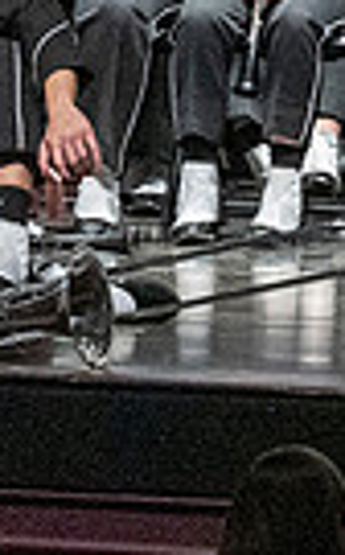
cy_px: 160
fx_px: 12376
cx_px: -743
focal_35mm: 820
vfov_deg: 2.6
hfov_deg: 1.6
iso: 4000
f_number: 4
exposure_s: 1/500
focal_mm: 125
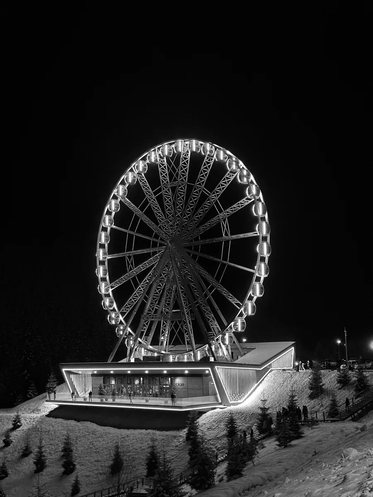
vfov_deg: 39.7
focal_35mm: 48
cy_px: 248
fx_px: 690
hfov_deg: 30.3
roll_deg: +1.6
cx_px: 186
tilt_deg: +7.3
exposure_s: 1/27
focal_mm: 6.86
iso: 500
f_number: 1.78
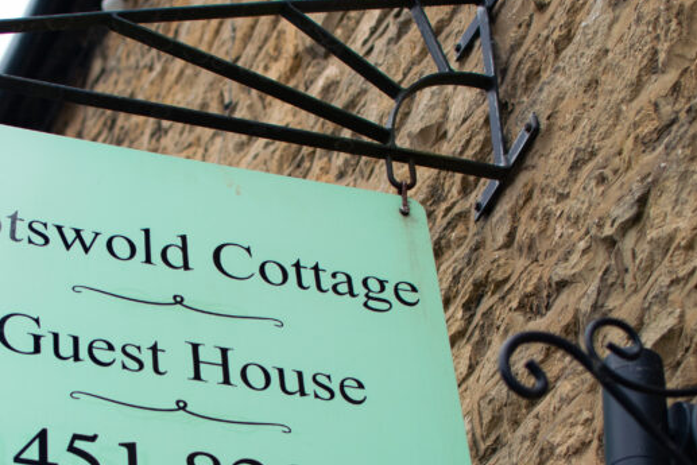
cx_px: 183
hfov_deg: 19.5
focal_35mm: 104
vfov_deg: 13.1
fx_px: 2014
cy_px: 343
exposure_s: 1/400
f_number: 2.8
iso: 100
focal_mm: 35
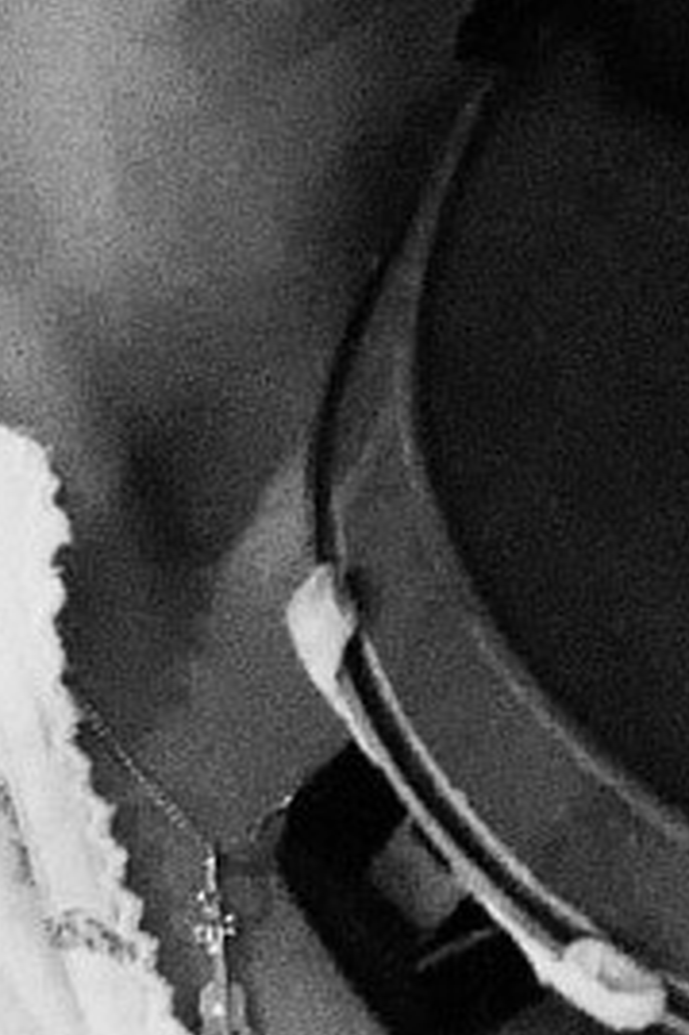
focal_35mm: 1204
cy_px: -100
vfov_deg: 1.7
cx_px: 641
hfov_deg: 1.1
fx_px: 34606
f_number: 4.5
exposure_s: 1/100
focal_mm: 135
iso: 3200
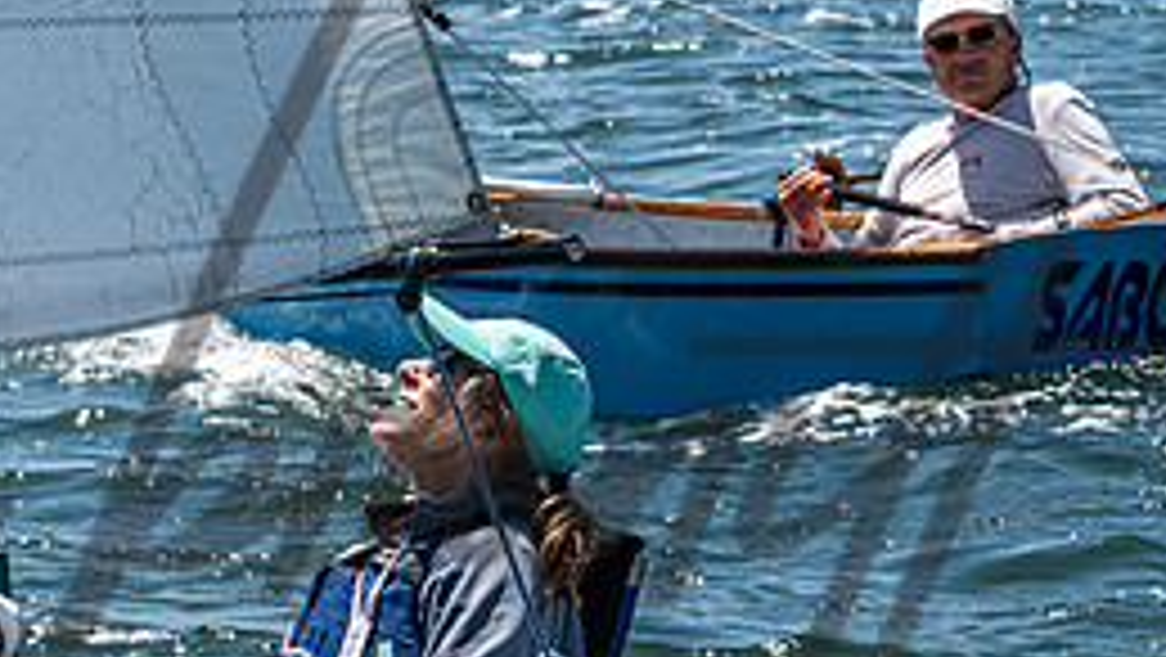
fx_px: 14508
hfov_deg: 4.6
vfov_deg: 2.6
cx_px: 428
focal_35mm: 469
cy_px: 452
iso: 250
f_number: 18
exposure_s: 1/200
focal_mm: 200
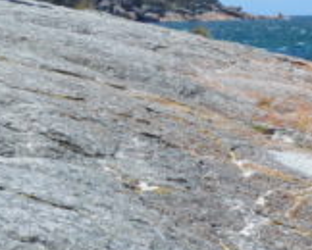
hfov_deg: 11.7
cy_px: 129
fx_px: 1304
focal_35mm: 141
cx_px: 688
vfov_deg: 11.0
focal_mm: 22
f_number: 8
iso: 1800
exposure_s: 1/4000
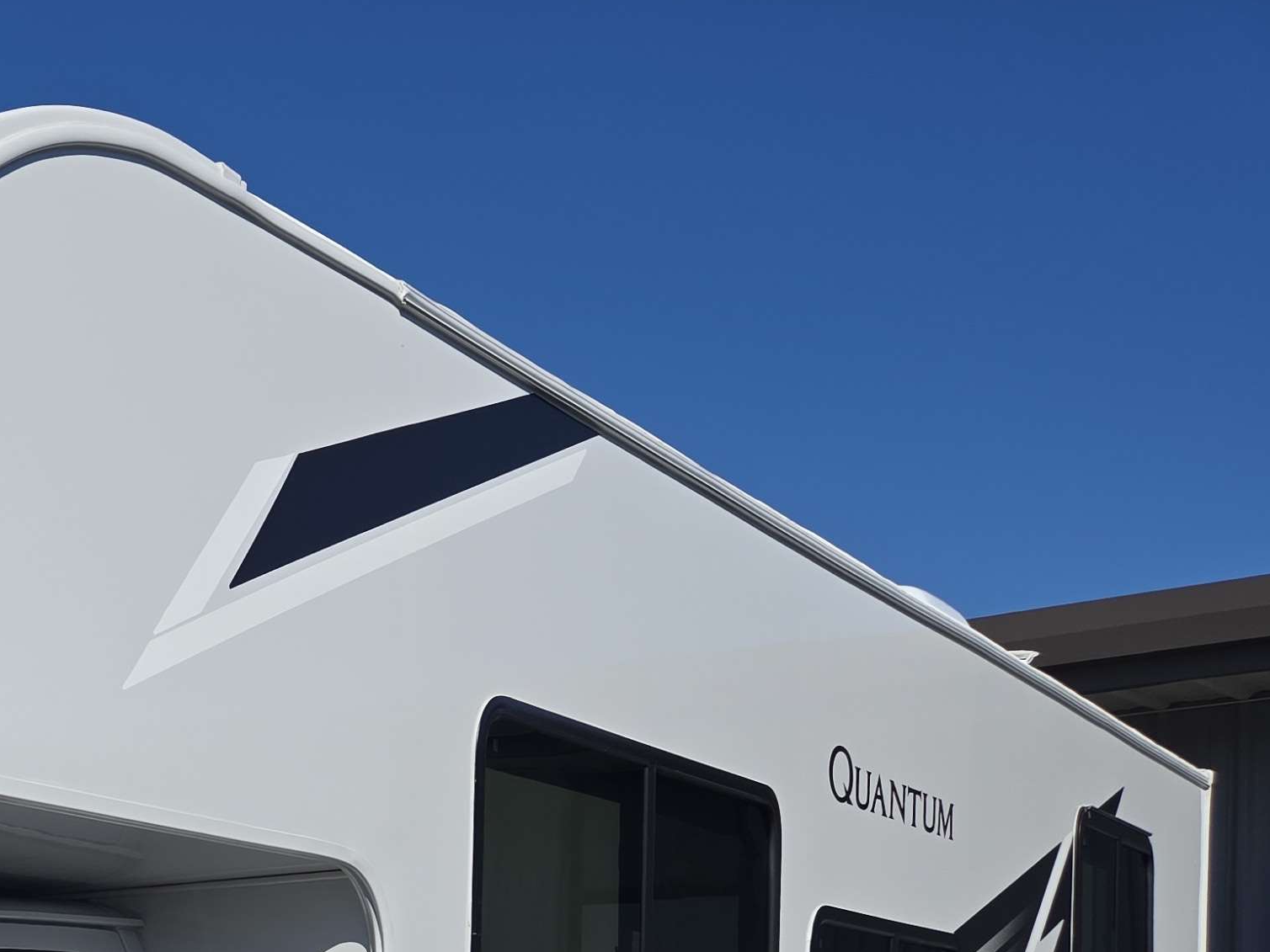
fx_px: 2238
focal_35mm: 61
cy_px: 1200
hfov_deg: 27.3
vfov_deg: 21.9
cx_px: -312
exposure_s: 1/3168
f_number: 1.8
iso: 25
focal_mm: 5.4
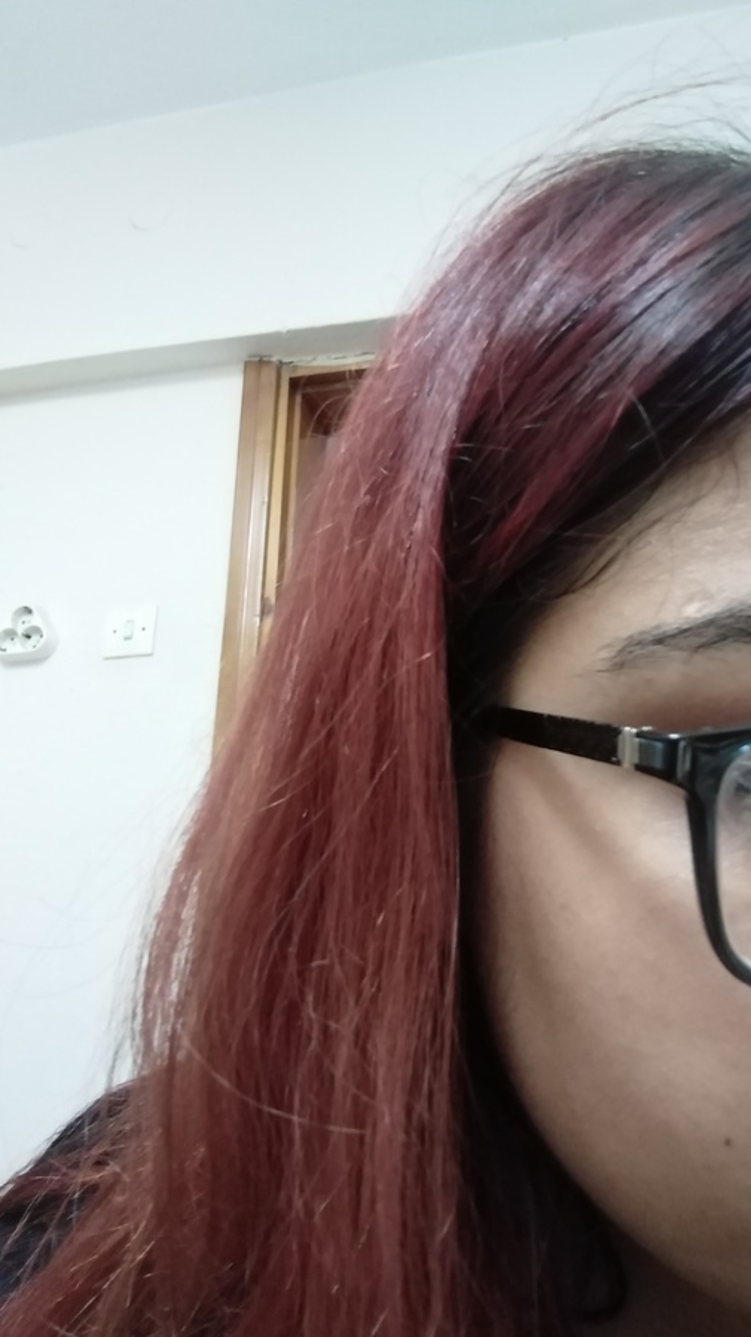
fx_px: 1028
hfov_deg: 39.9
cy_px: 656
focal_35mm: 29
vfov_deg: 66.1
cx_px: 460
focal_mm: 3.01
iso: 867
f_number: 2
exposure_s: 1/14.3
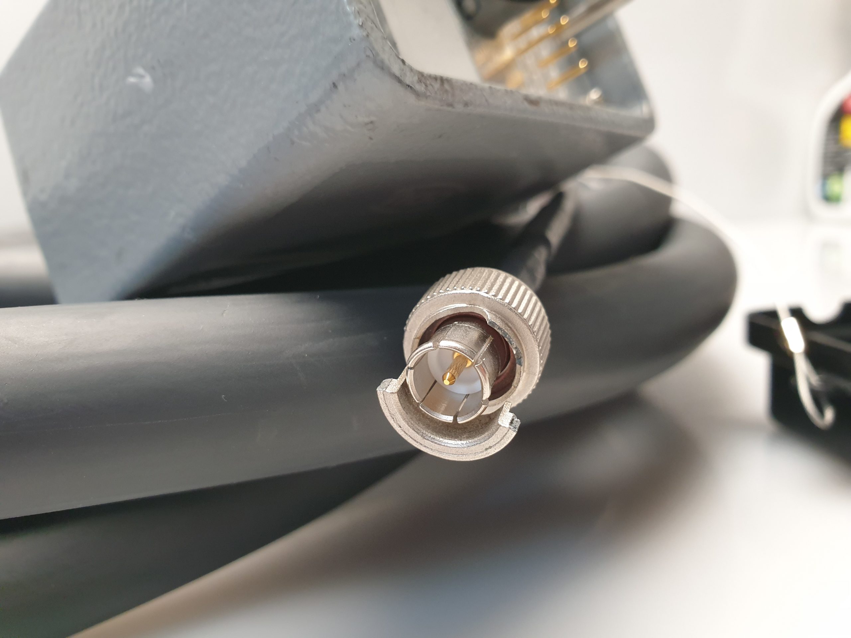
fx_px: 639
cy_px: 319
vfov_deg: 53.1
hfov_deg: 67.3
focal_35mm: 26
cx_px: 426
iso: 250
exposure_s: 1/50
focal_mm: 4.3
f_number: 2.4
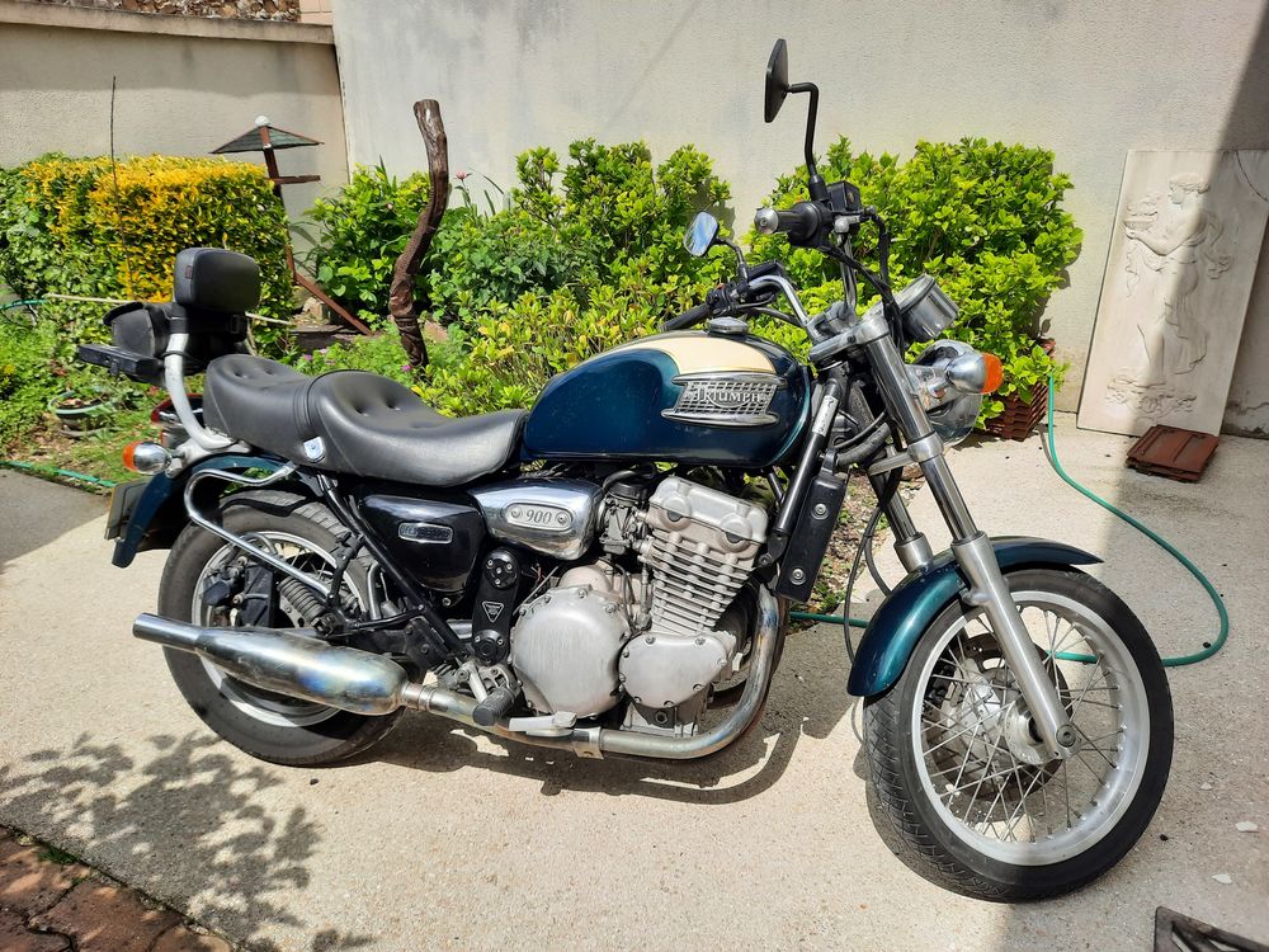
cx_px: 634
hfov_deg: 69.4
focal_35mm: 25
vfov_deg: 54.9
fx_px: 916
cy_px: 476
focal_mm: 4.6
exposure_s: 1/1466
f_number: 2
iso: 32
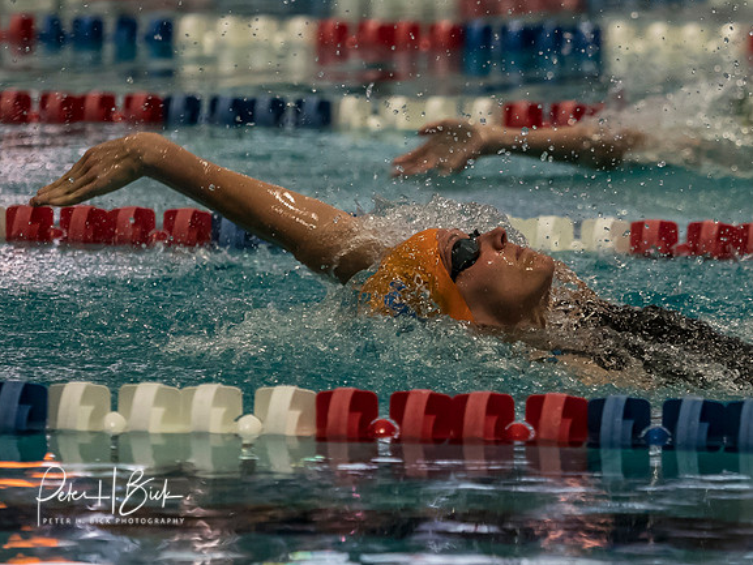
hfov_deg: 5.6
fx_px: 7680
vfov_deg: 4.2
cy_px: 179
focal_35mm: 353
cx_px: 529
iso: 2500
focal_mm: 115
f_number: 2.8
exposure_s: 1/1000
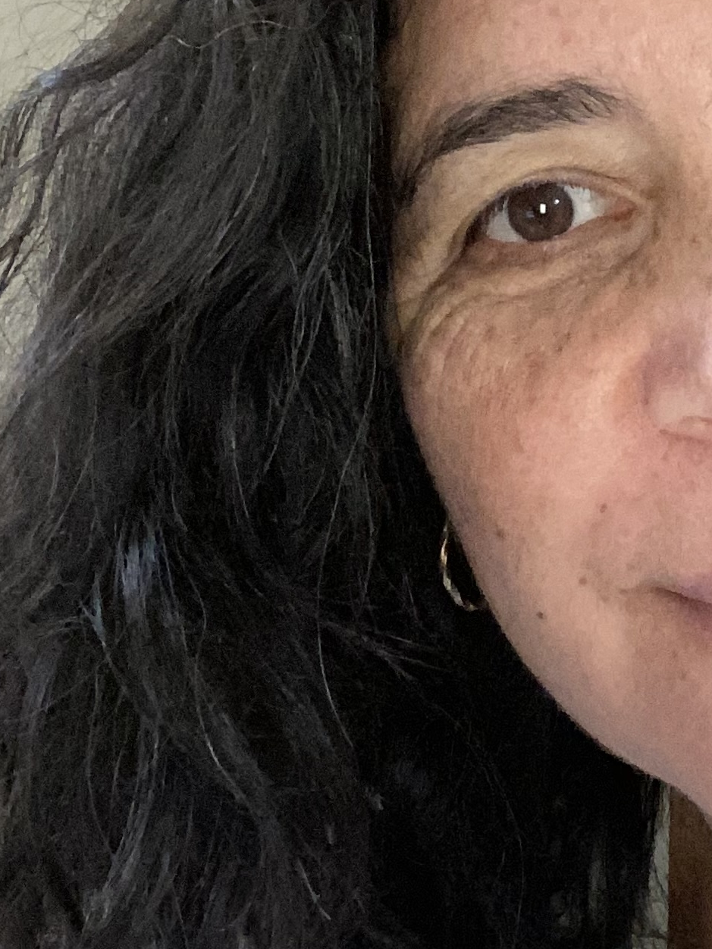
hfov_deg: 19.5
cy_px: 168
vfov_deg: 25.8
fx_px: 2029
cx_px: 657
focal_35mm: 74
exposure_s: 1/30
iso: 400
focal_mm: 2.71
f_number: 2.2
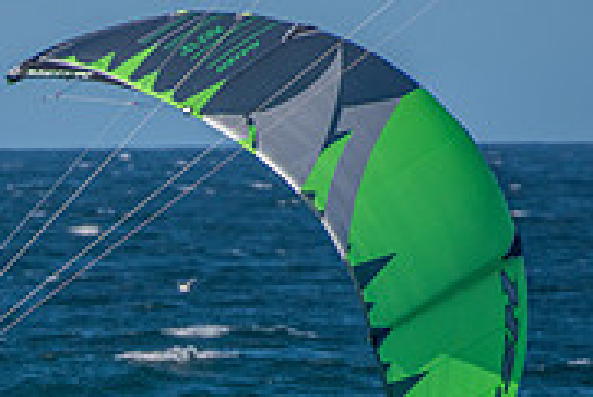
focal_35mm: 1600
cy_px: 494
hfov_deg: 1.3
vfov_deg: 0.9
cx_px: 3
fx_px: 26376
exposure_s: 1/4000
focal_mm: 500
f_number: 5.6
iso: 400
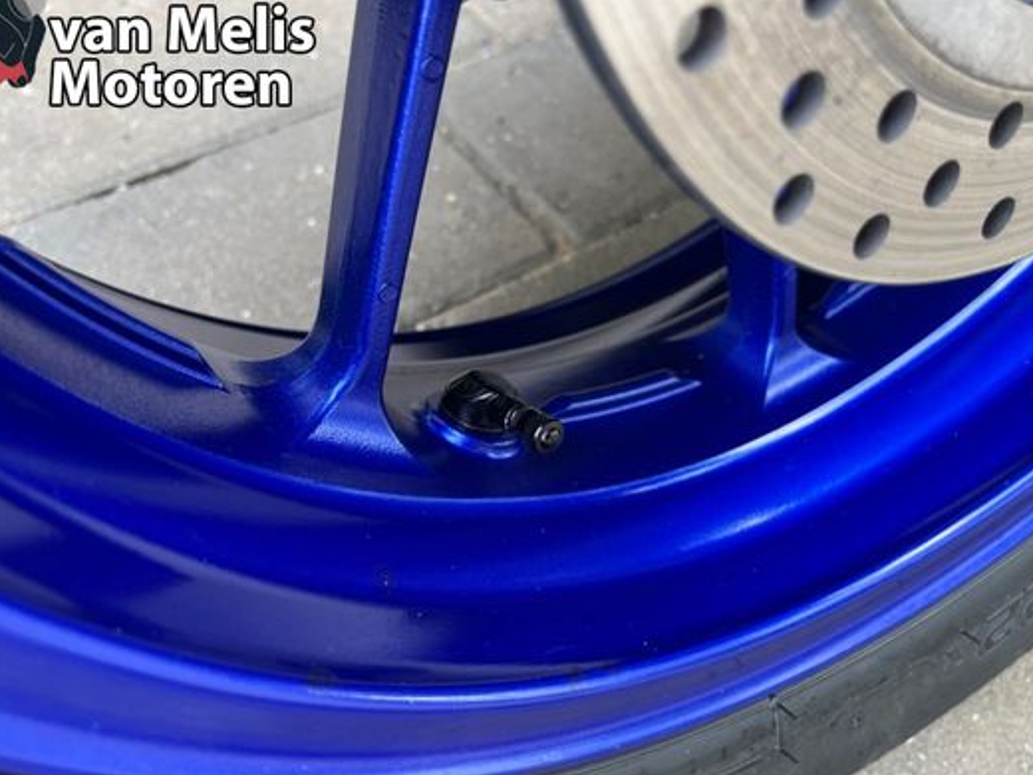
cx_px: 483
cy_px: 411
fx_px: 955
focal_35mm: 32
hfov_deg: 56.8
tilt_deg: -46.7
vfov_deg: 44.1
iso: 100
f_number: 1.6
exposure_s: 1/121
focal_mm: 5.1
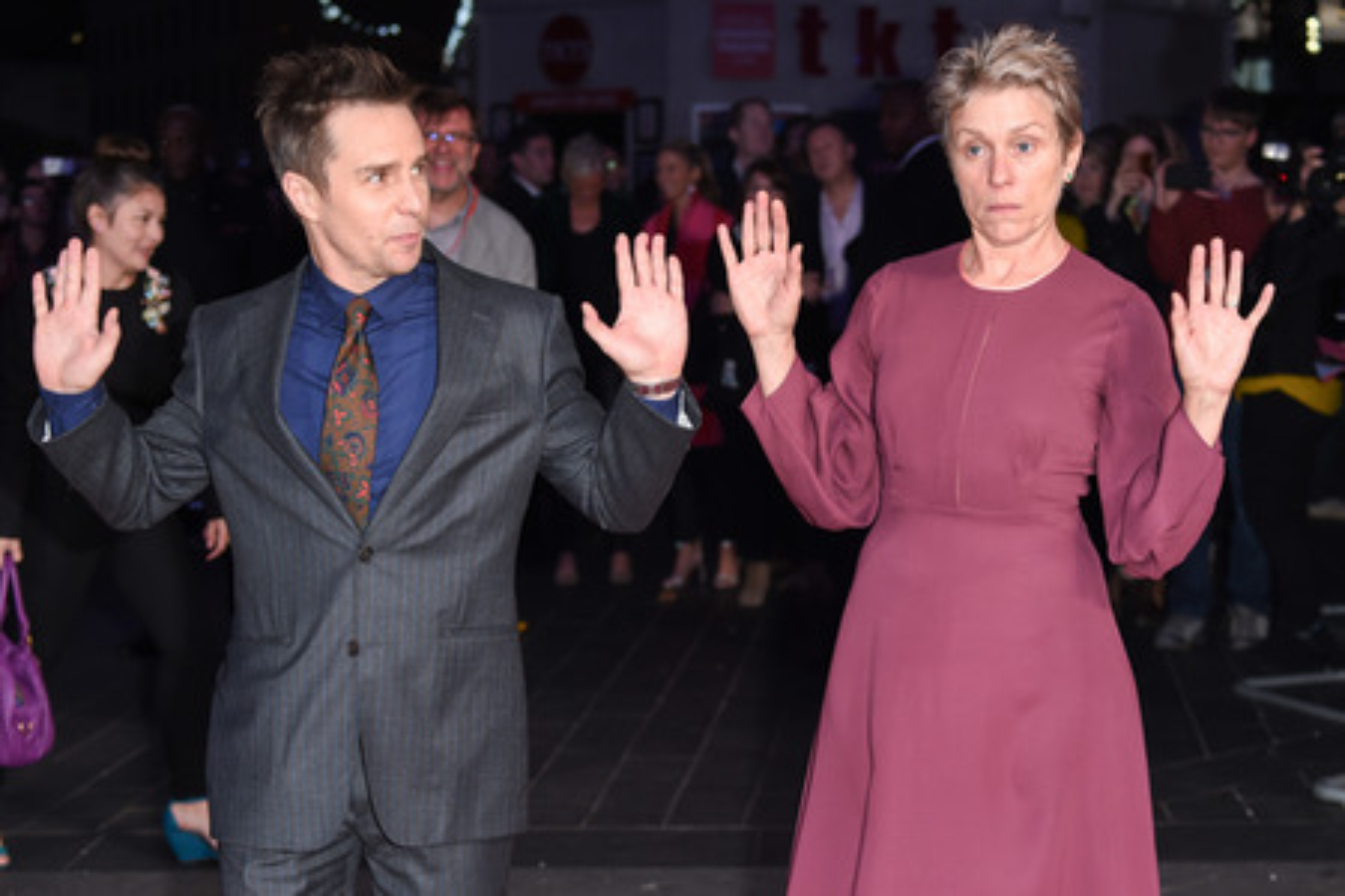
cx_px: 672
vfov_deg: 17.1
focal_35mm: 80
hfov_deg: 25.4
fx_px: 2989
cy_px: 448
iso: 800
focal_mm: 80
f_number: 5.6
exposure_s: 1/250
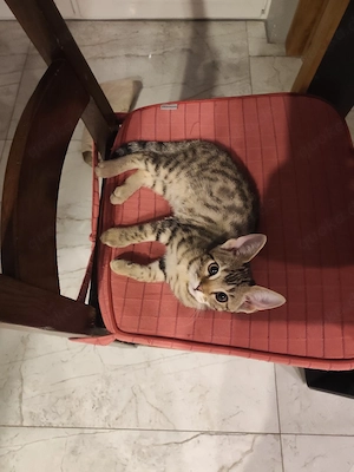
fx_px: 314
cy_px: 236
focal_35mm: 23
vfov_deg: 73.9
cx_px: 177
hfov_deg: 58.9
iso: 2000
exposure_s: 1/25
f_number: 1.7
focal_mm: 6.07
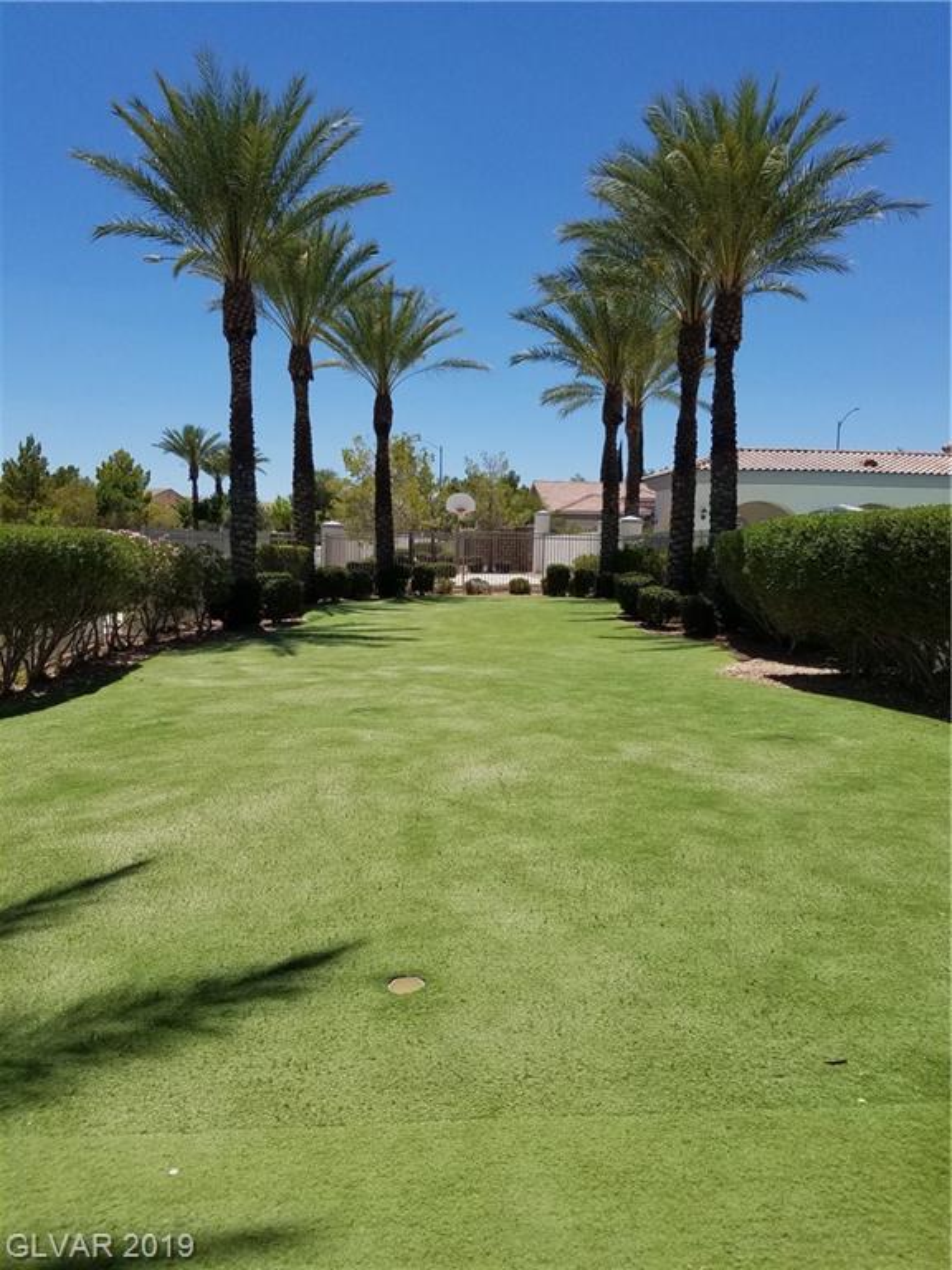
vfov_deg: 67.3
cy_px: 635
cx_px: 476
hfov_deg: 53.1
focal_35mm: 26
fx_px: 953
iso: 50
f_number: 1.7
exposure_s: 1/3376
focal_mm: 4.2
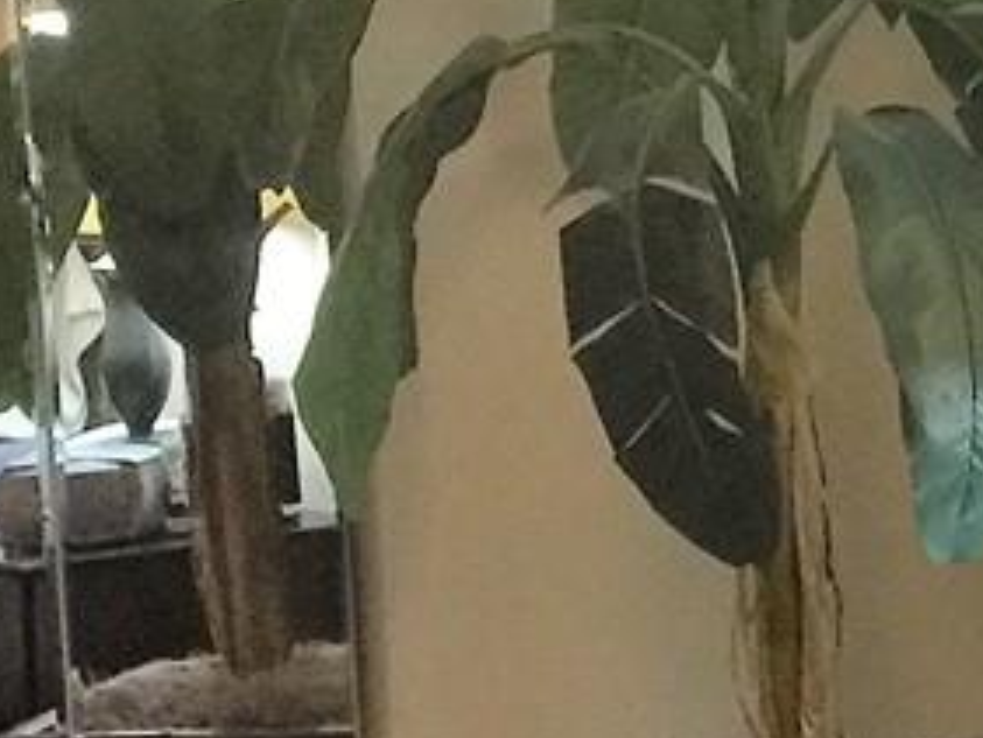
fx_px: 4688
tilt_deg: -5.0
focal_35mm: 165
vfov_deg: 9.0
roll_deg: +1.5
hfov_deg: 11.1
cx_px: 1823
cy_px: 283
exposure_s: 1/15
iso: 125
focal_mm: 4.15
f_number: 2.2
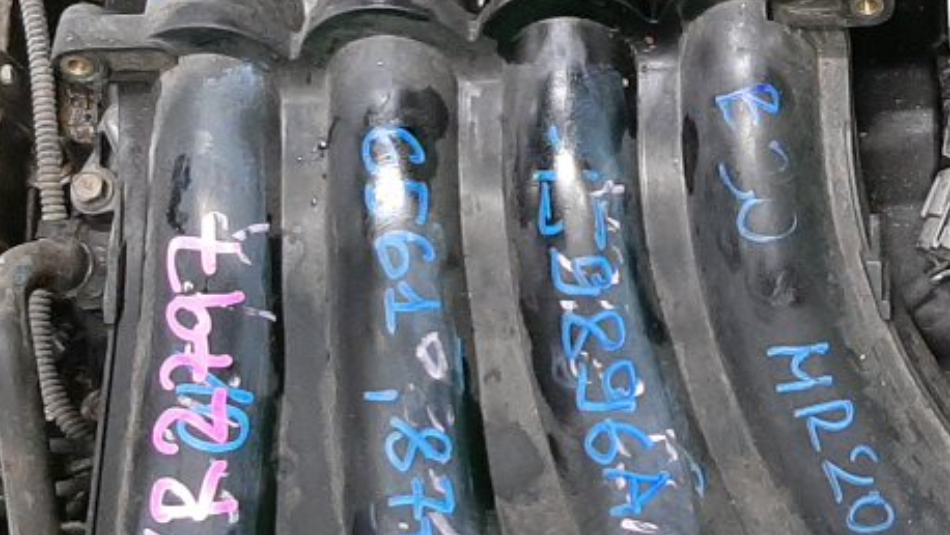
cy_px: 346
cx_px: 790
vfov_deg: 13.6
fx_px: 2243
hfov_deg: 23.5
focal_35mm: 89
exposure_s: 1/50
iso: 223
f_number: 1.7
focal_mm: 3.93
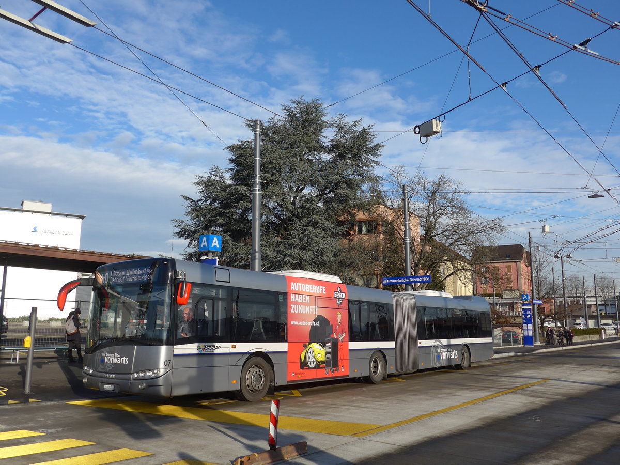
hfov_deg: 61.7
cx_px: 310
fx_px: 519
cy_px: 232
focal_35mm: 29
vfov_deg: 48.2
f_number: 2.8
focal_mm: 6
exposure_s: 1/1600
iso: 80
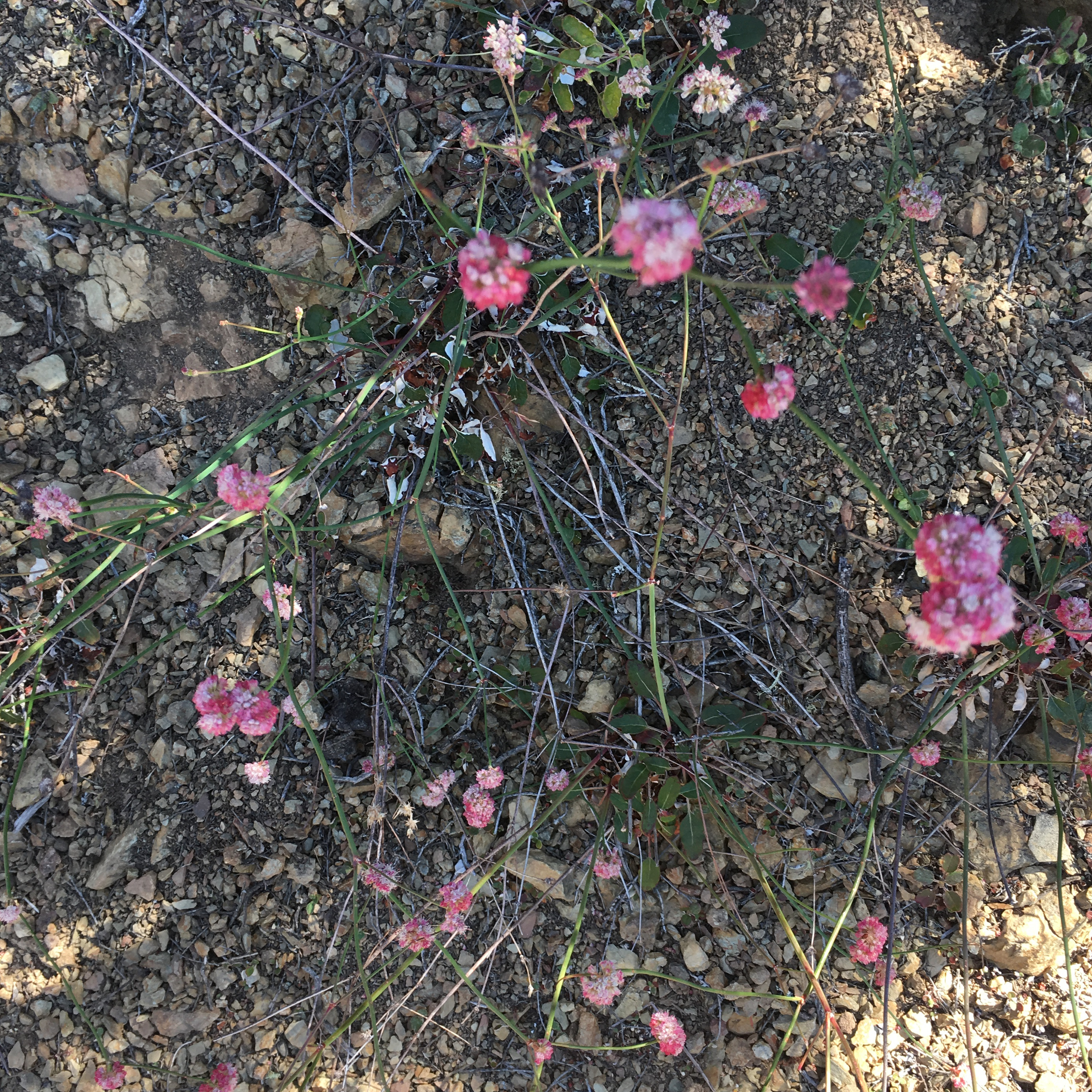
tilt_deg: -60.3
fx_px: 1249
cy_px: 590
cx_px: 557
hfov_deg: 47.2
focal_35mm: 35
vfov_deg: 47.2
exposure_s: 1/204
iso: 25
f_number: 2.2
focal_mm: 4.15
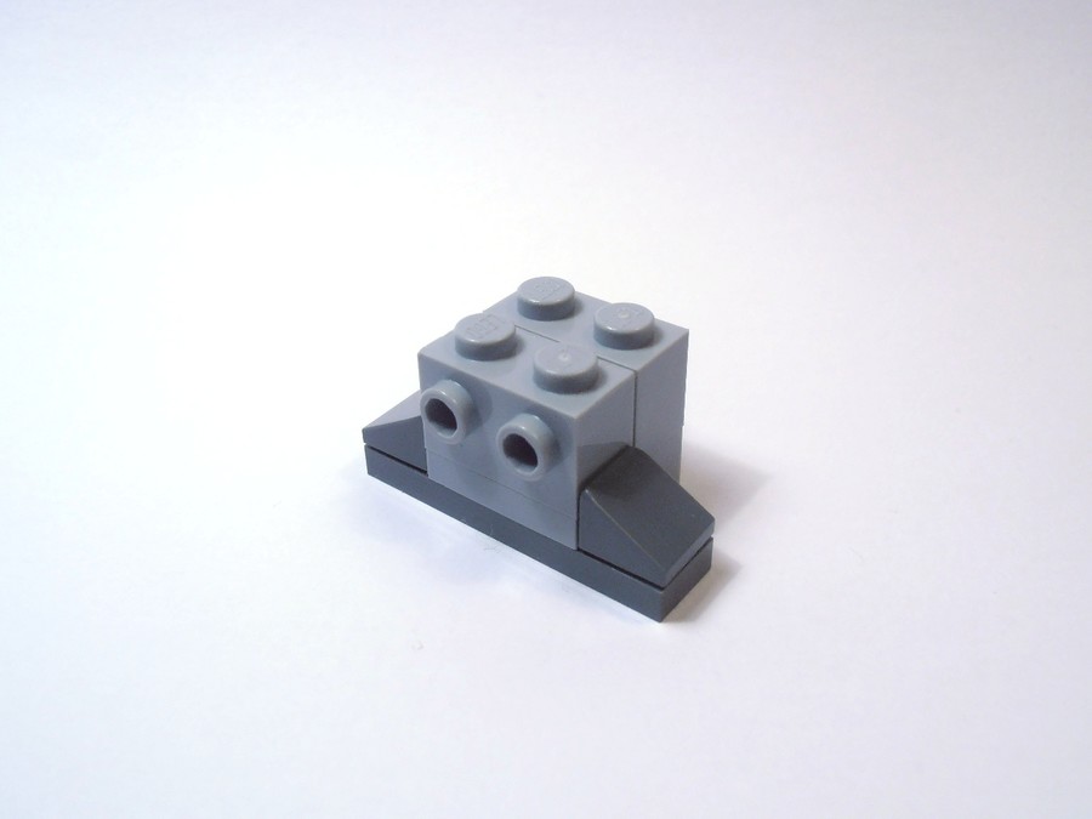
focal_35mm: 37
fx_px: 1167
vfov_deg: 38.7
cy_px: 410
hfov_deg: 50.1
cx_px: 546
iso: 80
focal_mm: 6.61
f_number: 3.9
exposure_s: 1/250
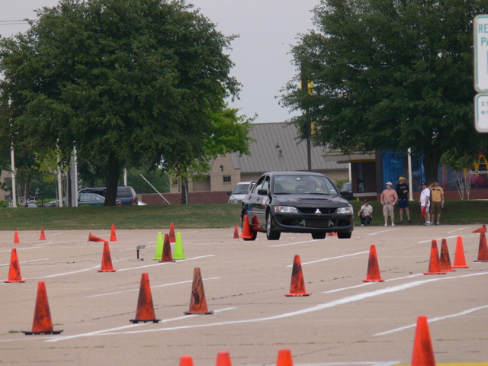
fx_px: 5709
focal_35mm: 405
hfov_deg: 4.9
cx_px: 244
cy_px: 183
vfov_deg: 3.7
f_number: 5
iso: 100
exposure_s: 1/800
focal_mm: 85.6
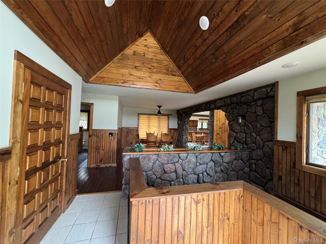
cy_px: 122
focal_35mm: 14
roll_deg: -2.7
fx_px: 132
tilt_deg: +0.2
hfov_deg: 102.1
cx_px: 163
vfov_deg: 85.7
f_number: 2.2
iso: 640
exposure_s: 1/60
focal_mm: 2.22
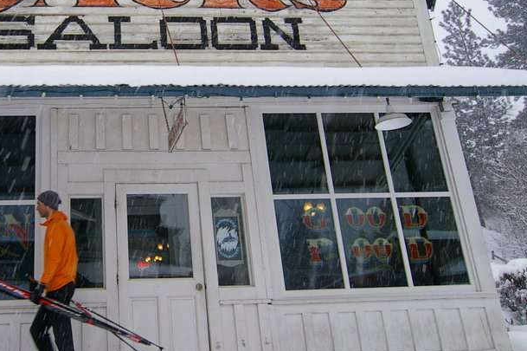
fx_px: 553
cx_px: 113
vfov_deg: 34.9
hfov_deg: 48.3
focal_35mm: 38
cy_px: 123
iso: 200
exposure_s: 1/45
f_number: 5.6
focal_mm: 15
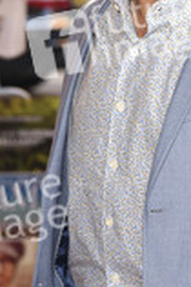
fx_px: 2424
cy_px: 127
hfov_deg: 4.5
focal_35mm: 304
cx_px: 174
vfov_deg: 6.8
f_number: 5.6
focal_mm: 120
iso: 800
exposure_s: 1/250
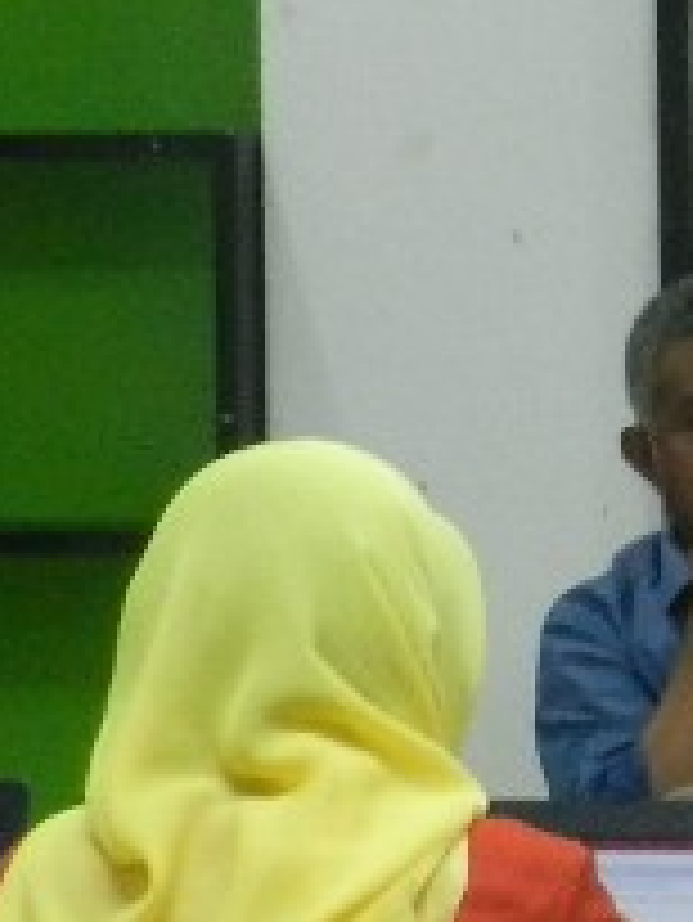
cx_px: 2133
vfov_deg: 4.7
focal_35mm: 420
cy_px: 459
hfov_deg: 3.5
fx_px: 11199
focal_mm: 14.9
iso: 800
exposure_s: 1/20
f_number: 4.4
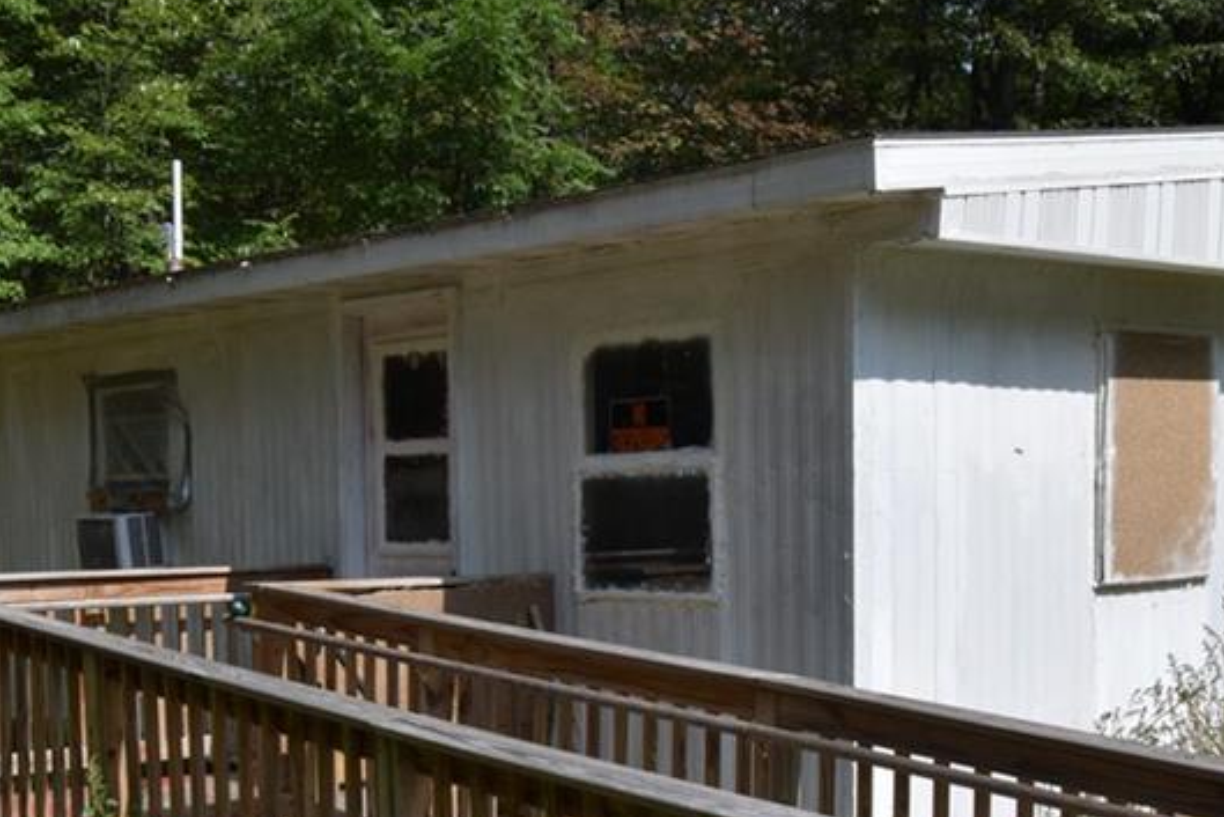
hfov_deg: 34.4
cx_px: 511
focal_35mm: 58
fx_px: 1972
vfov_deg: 23.0
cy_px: 678
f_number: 14
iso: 800
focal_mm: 20
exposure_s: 1/800
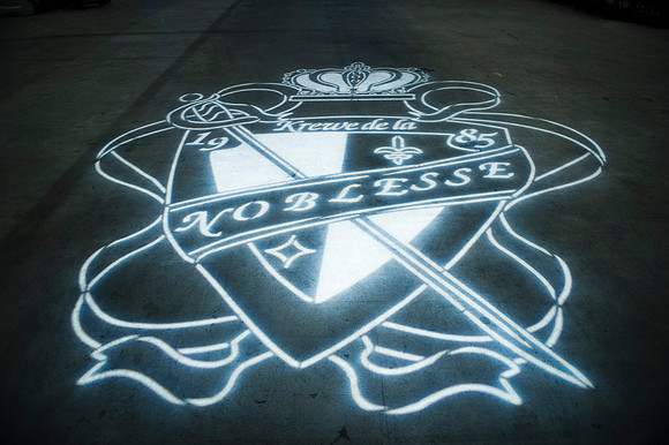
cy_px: 222
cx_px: 334
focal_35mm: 24
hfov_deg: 73.8
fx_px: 446
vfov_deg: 53.1
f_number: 2.8
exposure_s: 1/125
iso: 1600
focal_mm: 24
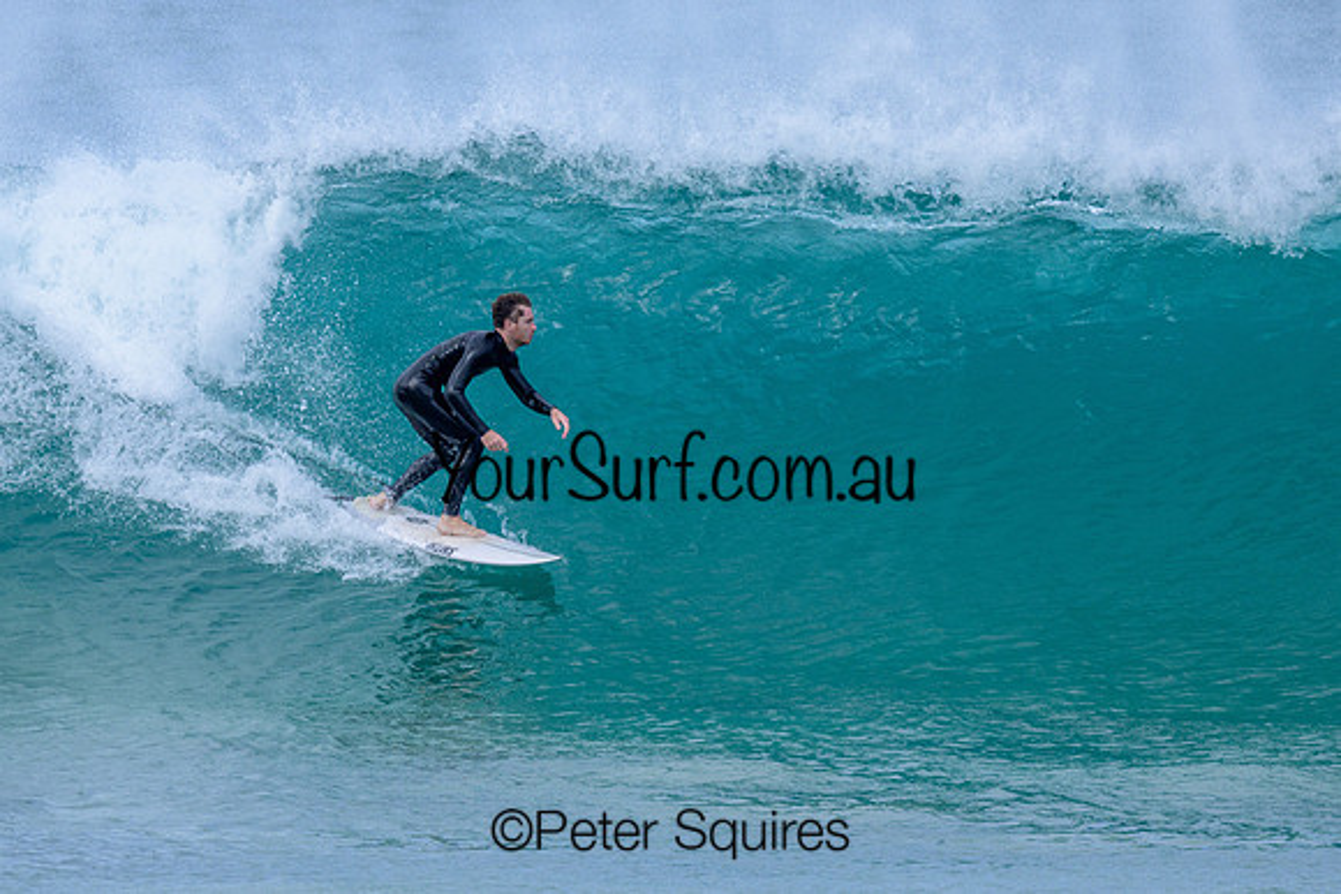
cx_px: 562
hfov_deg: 1.9
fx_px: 40961
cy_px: 436
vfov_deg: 1.3
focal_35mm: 1099
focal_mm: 800
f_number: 6.3
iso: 560
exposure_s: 1/2000
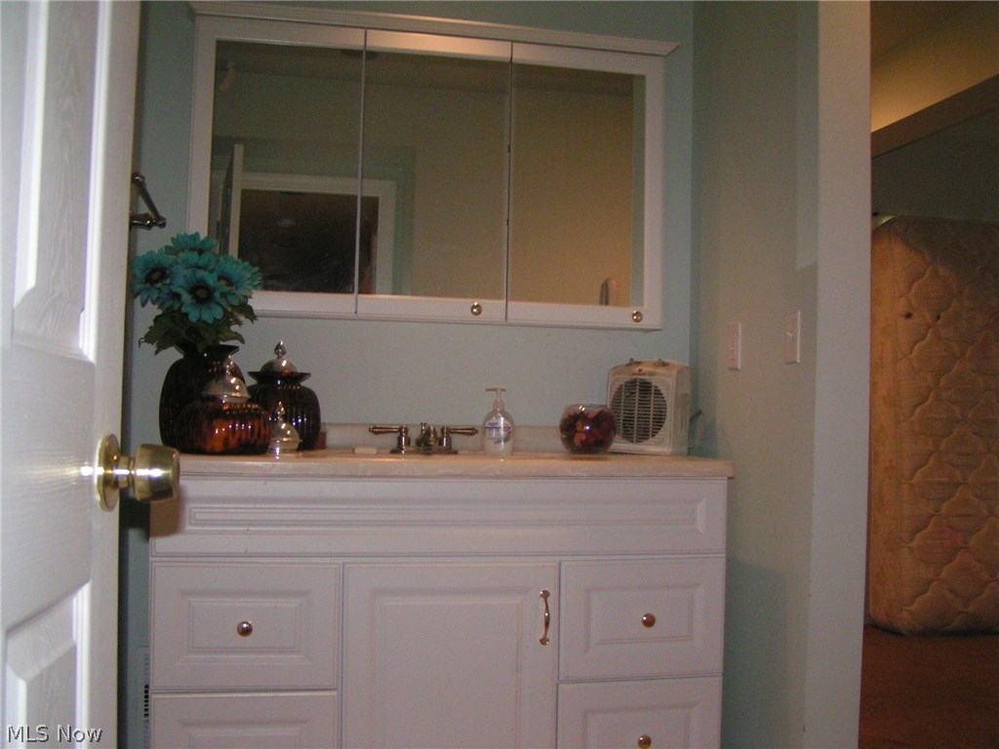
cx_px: 500
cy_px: 374
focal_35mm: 38
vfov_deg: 37.7
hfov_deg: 49.0
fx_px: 1097
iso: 200
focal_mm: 5.8
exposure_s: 1/40
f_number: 2.8
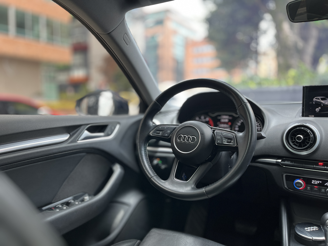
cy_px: 123
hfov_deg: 67.3
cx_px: 164
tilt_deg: -5.5
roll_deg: +0.2
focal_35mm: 26
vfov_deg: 53.1
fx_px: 246
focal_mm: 5.1
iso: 64
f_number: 1.6
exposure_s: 1/121
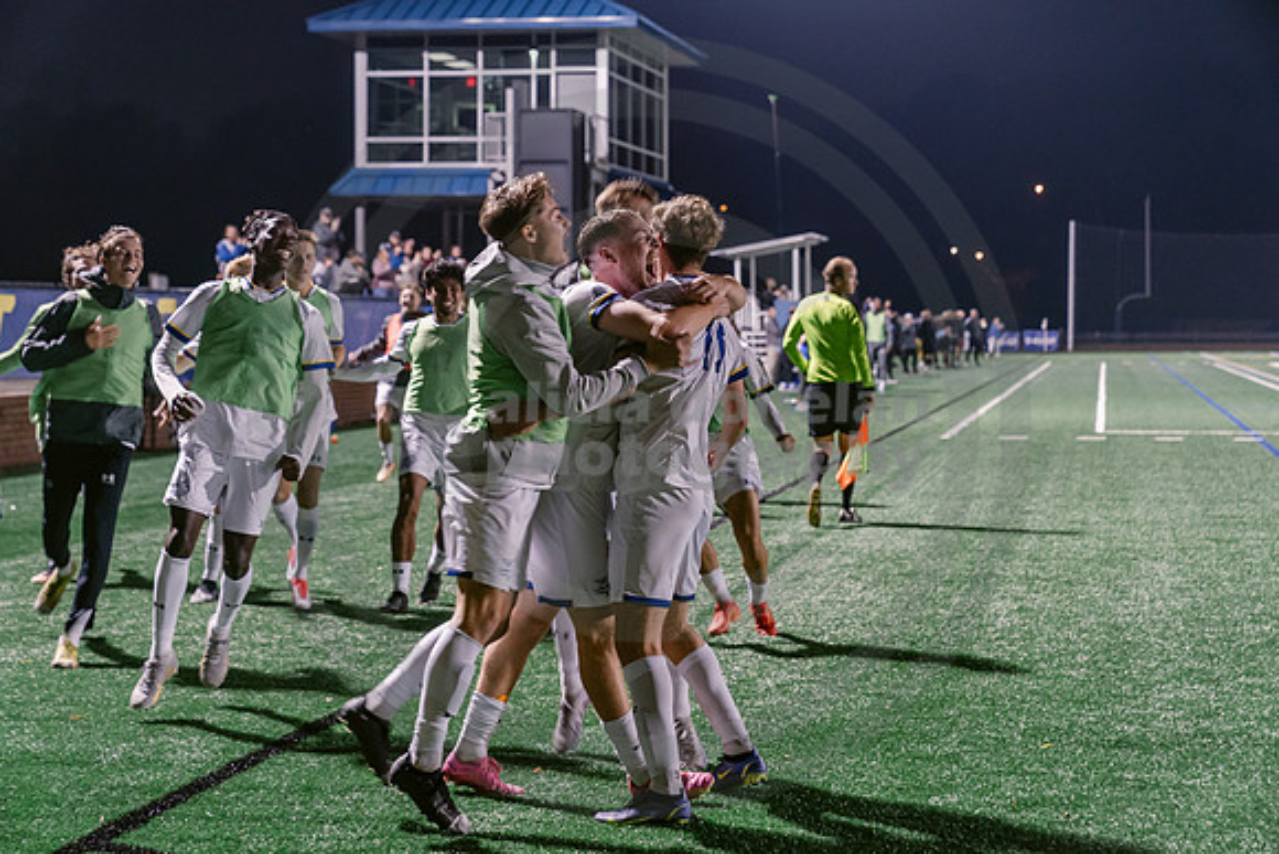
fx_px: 2487
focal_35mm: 70
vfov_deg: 19.5
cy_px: 427
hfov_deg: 28.8
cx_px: 640
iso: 2500
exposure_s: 1/125
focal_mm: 70
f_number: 3.5
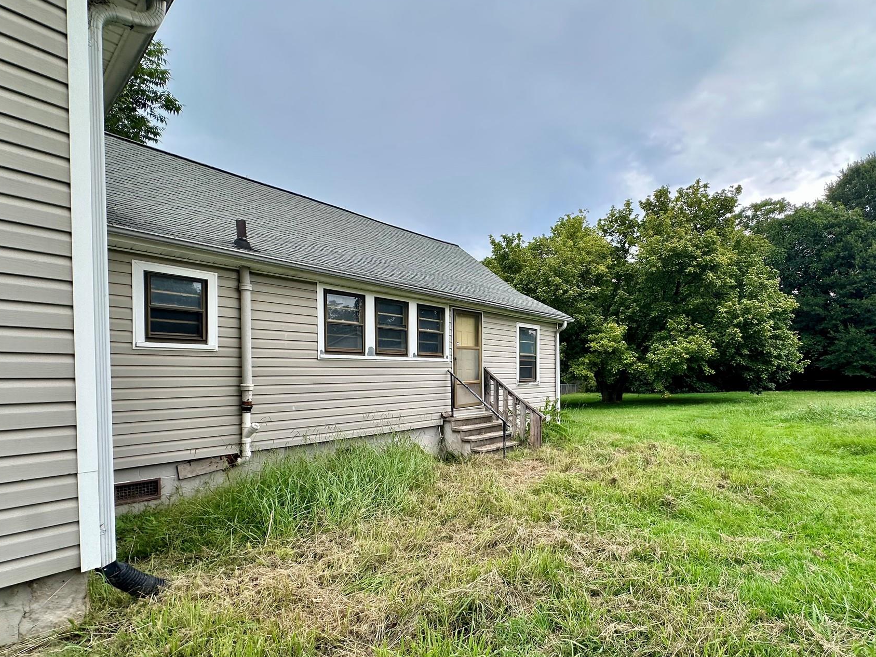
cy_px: 384
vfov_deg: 74.1
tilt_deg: -1.2
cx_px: 516
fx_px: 430
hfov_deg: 90.1
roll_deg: -0.2
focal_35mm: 17
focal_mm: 2.22
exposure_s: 1/117
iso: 40
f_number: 2.2
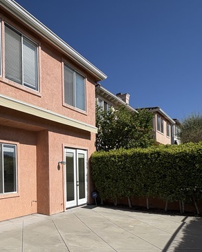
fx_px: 187
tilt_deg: +0.8
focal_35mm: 25
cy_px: 171
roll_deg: +0.8
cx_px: 10
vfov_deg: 66.0
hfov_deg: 48.9
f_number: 2.2
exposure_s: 1/3717
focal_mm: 2.22
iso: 40
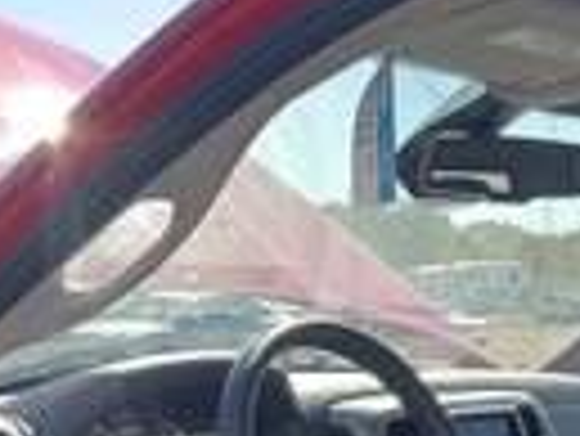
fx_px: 1509
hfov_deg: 21.7
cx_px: 198
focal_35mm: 90
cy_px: 647
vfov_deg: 15.2
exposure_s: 1/300
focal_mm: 3
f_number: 1.8
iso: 25
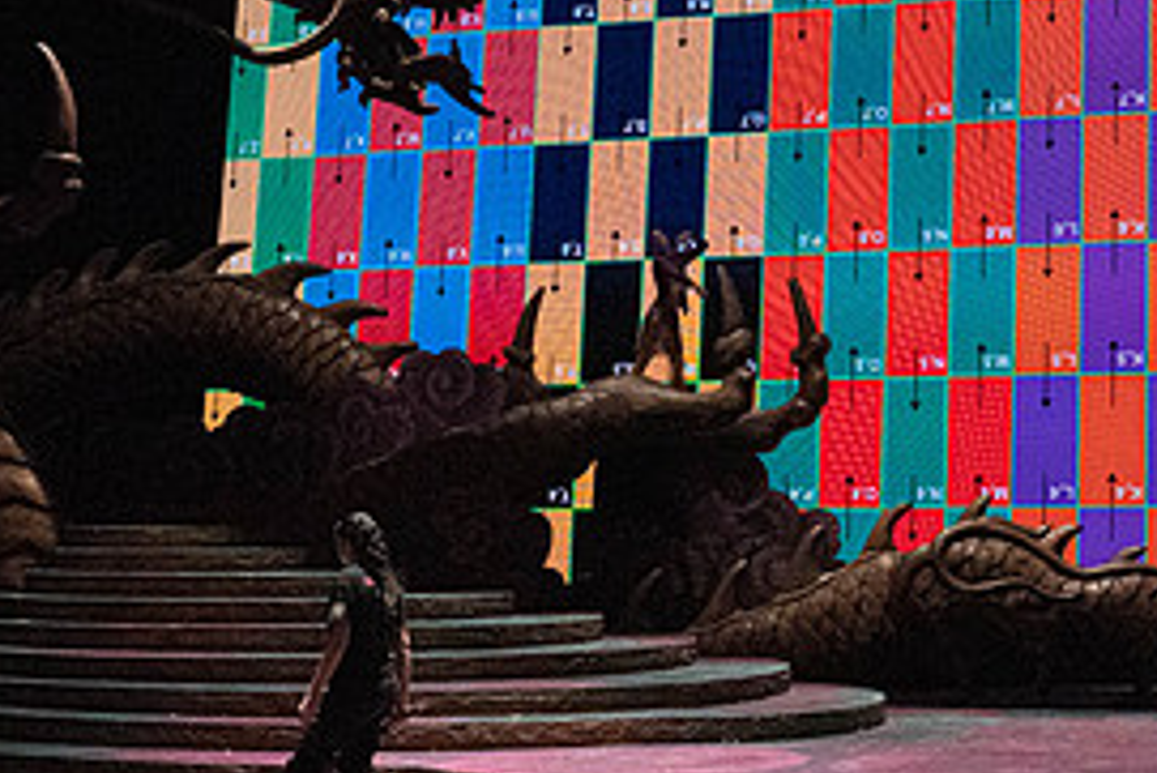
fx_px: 2412
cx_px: 717
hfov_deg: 26.9
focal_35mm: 75
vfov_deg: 18.2
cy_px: 374
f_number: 9
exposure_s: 1/400
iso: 25600
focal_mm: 35
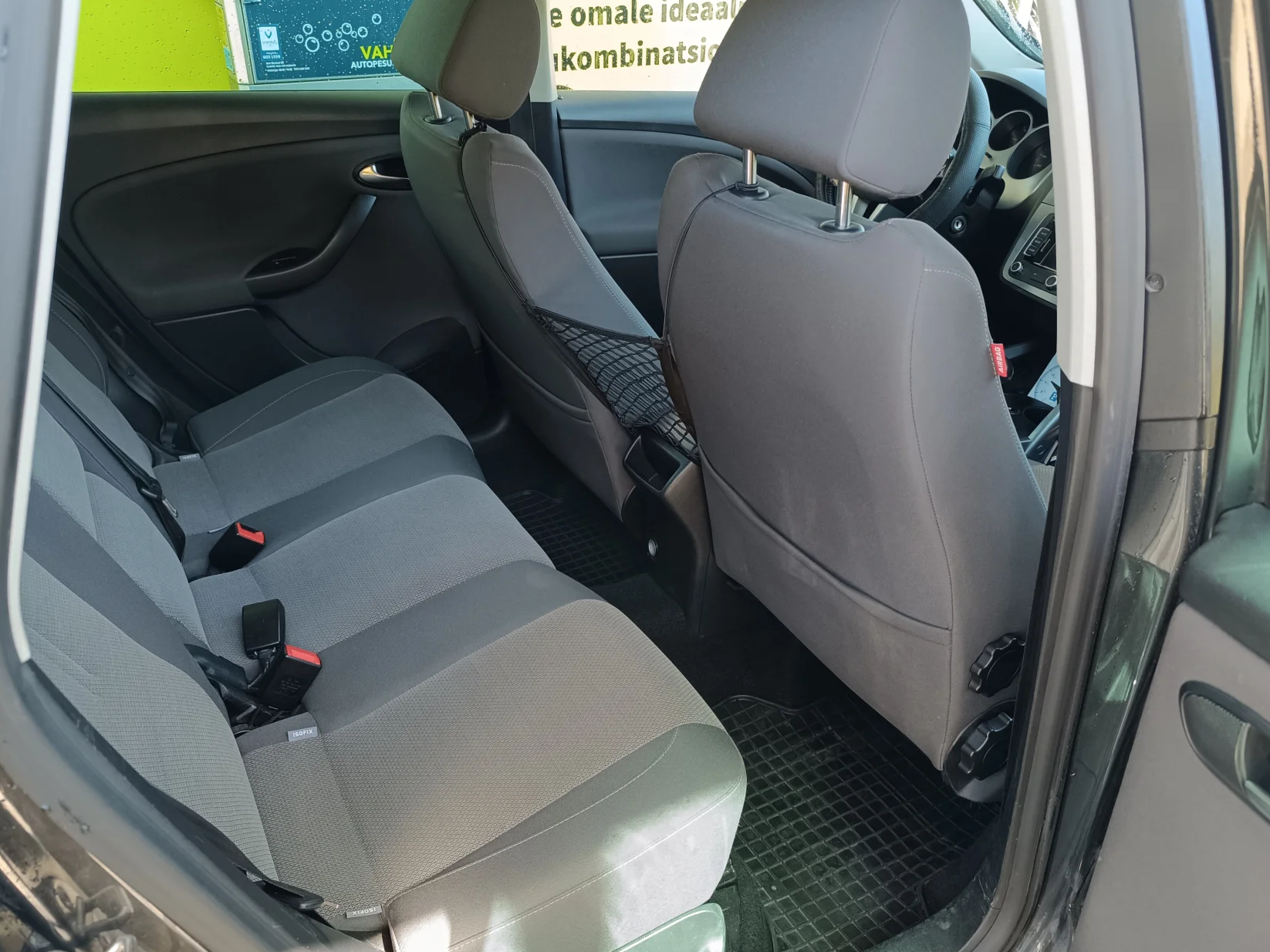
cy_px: 523
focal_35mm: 28
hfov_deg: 63.4
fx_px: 1027
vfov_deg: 49.7
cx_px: 611
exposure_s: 1/100
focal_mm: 6.14
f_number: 1.65
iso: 692
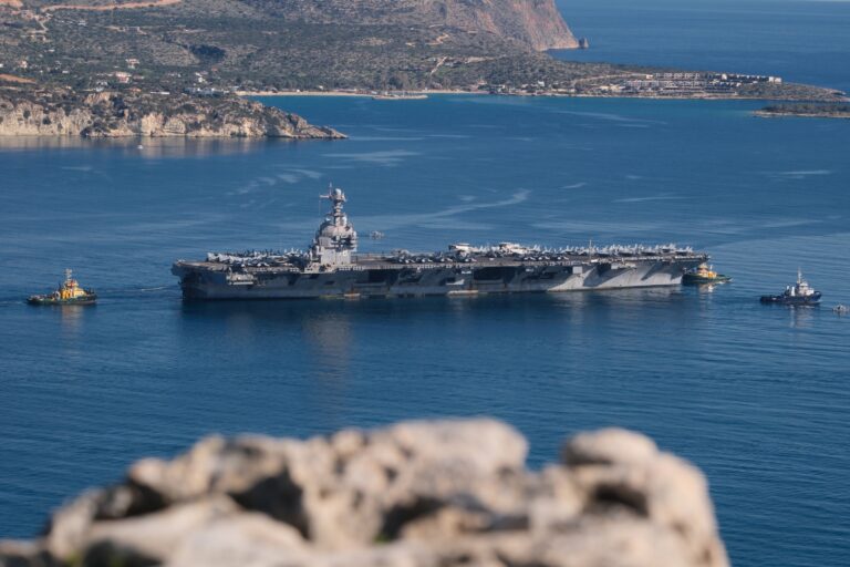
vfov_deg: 9.6
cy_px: 284
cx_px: 425
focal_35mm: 143
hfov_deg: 14.3
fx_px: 3376
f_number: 13
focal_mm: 95
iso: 500
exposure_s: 1/500
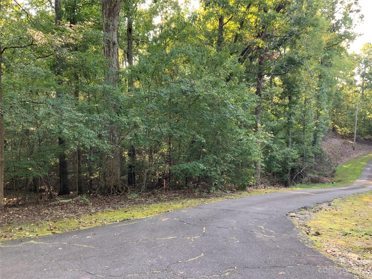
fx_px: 312
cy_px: 140
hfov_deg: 61.7
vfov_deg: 48.2
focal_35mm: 29
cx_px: 186
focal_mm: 3
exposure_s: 1/120
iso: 64
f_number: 1.8
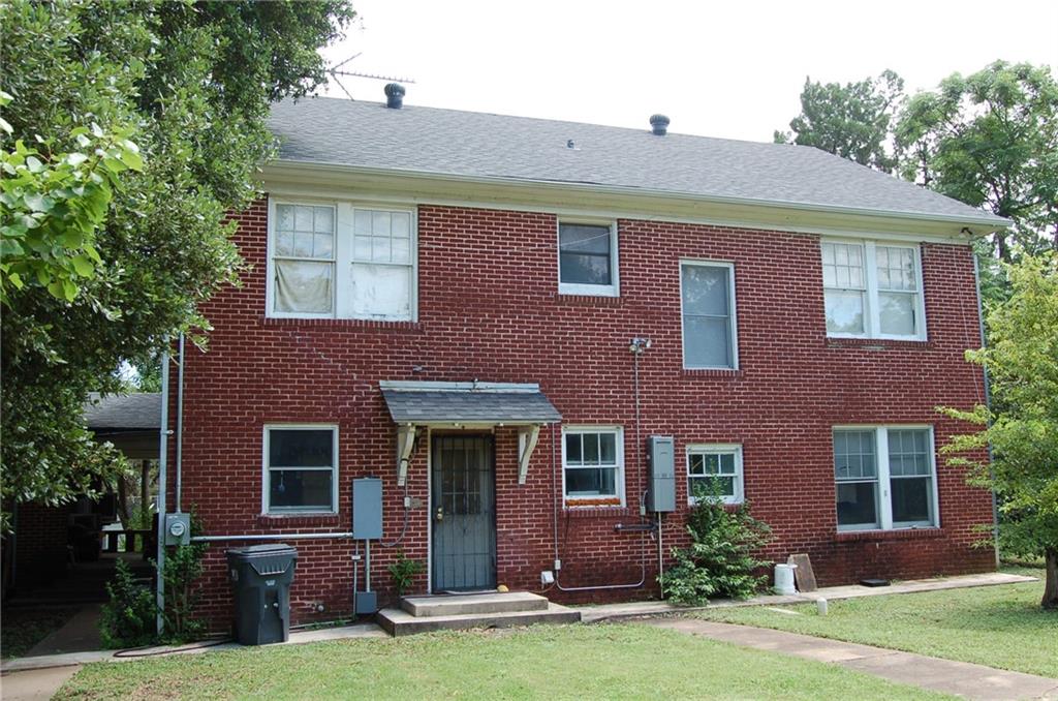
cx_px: 529
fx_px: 968
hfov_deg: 57.3
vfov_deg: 39.8
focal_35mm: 33
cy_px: 350
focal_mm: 22
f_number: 8
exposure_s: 1/80
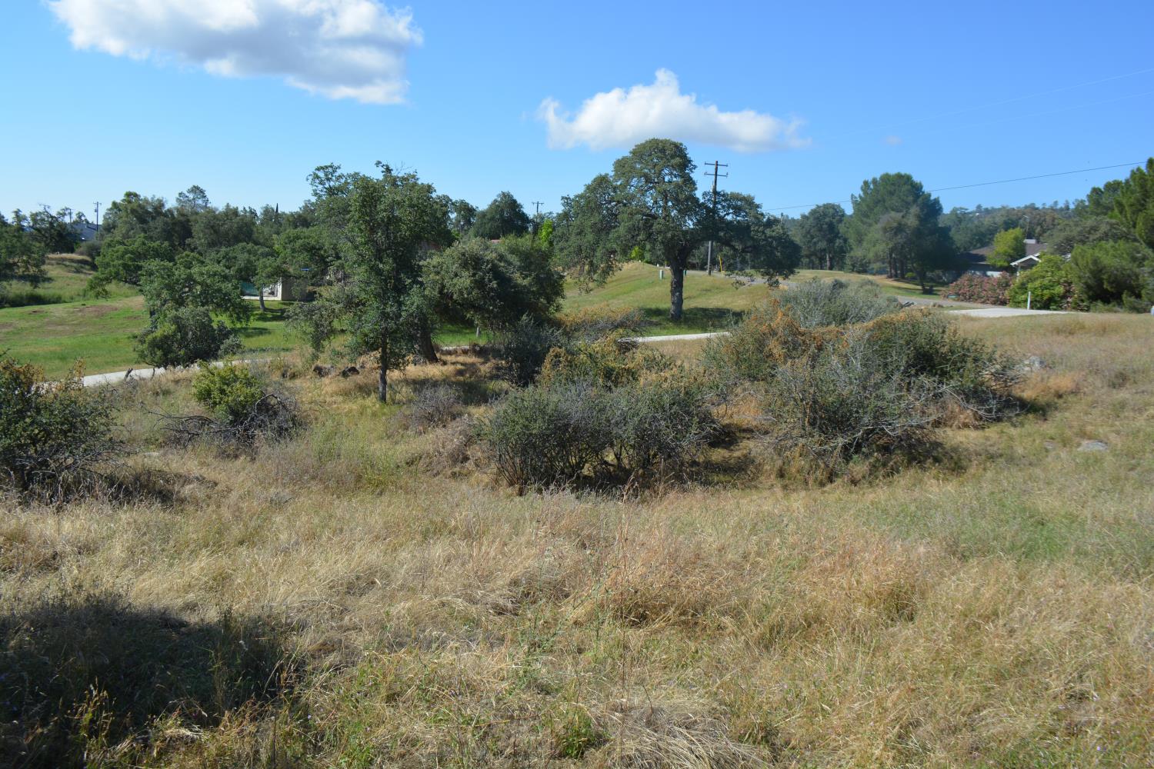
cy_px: 384
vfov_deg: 47.9
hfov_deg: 67.4
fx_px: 865
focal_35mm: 27
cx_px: 577
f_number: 8
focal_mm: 18
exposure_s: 1/250
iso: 125
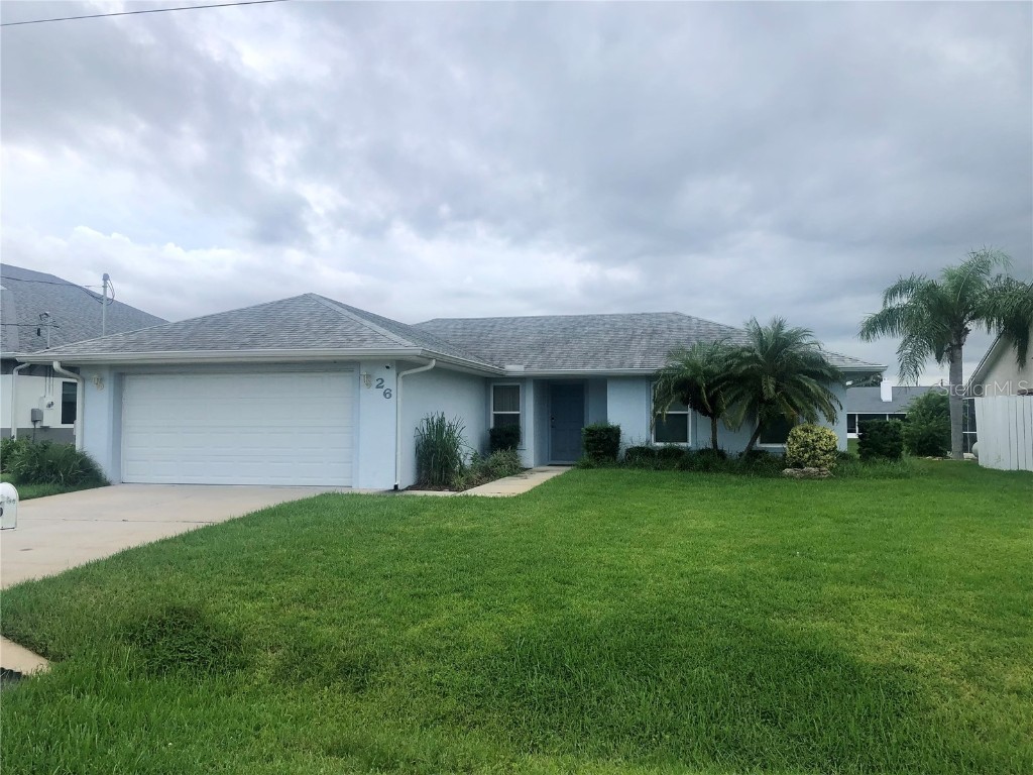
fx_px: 836
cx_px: 516
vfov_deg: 49.7
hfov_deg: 63.4
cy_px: 388
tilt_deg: +2.6
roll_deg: +1.1
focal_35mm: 28
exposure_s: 1/639
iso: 20
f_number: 1.8
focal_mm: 4
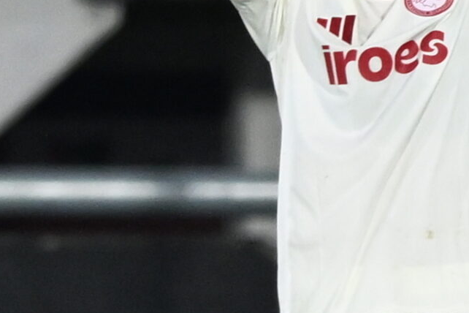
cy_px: 339
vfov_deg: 0.9
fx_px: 20765
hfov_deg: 1.3
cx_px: 499
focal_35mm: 1594
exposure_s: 1/800
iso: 1250
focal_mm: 400
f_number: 3.2
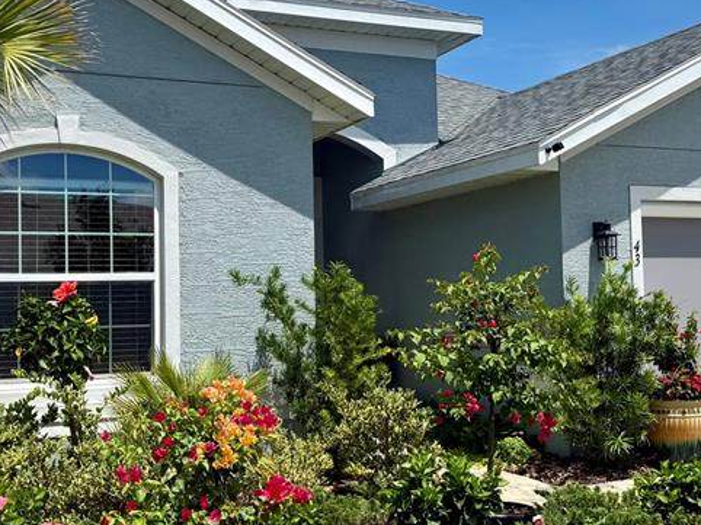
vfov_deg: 28.5
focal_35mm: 51
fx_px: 1032
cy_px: 248
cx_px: 380
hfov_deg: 37.5
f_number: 1.78
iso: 80
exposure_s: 1/5714
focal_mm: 6.76
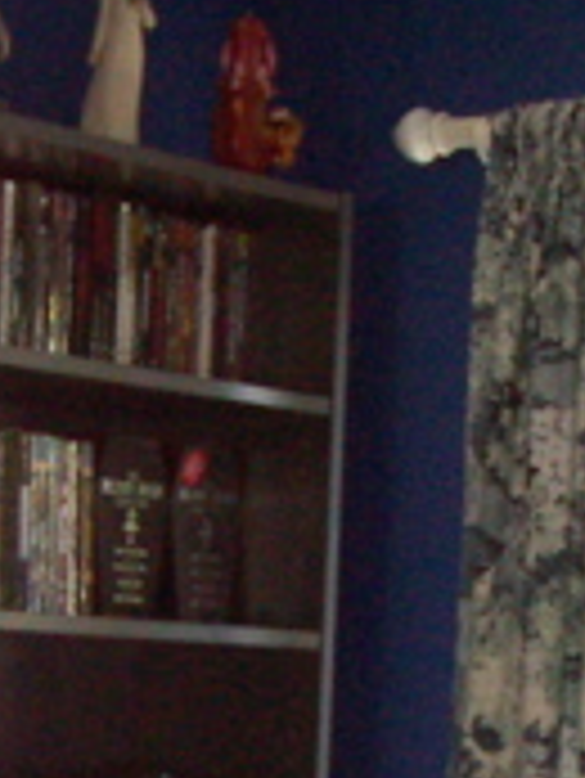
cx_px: 256
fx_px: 2993
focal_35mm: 133
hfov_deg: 11.2
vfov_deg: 14.5
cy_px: 827
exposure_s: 1/50
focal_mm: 4.7
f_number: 2.8
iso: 200
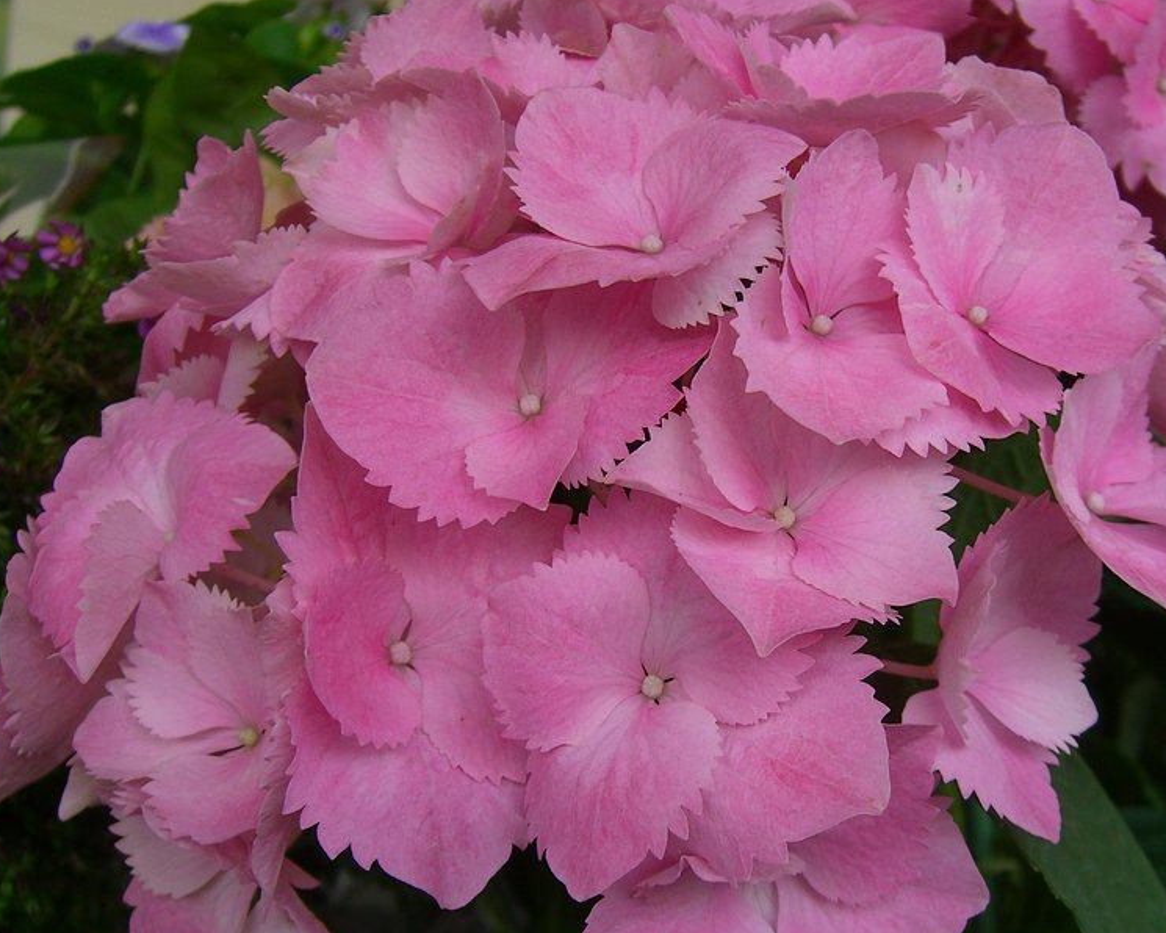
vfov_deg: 29.6
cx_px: 728
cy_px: 546
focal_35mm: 51
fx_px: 1760
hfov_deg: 36.4
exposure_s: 1/160
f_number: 2.8
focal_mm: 7.9
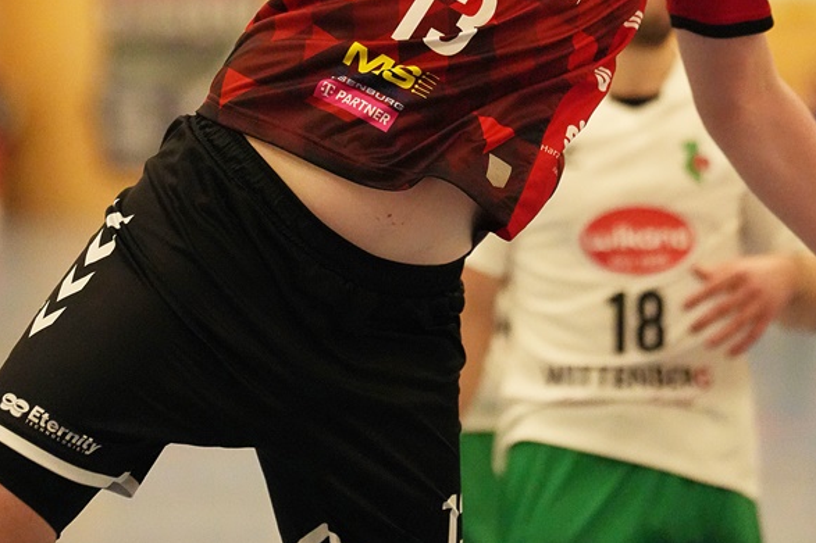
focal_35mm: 273
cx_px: 409
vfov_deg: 5.0
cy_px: 53
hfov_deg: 7.5
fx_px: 6186
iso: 12800
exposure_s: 1/1250
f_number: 2.8
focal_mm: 178
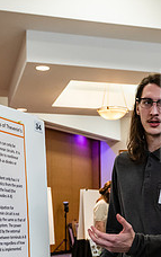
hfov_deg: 18.5
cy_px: 205
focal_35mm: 70
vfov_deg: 28.7
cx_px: 126
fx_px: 490
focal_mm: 27
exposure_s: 1/200
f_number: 3.5
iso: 1600
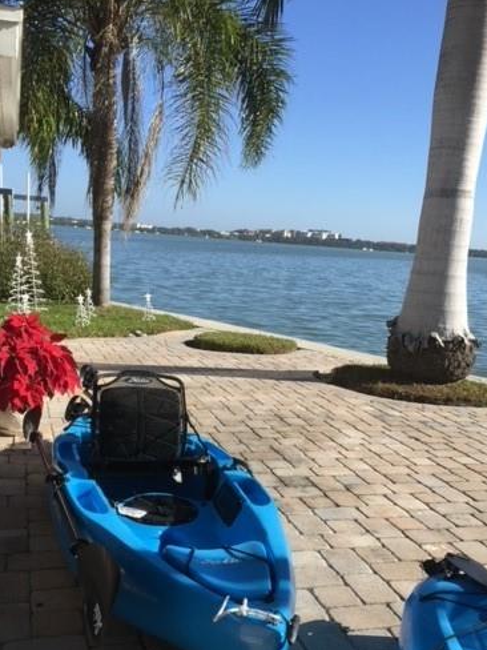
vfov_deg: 48.3
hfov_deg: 37.6
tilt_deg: -14.9
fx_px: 713
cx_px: 295
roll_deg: -3.9
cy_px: 422
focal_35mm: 38
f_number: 2.2
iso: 32
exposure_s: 1/1721
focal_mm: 4.15
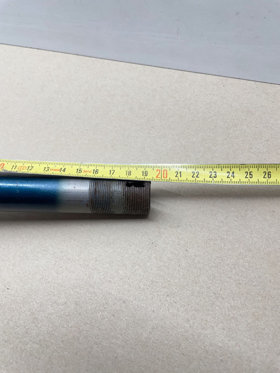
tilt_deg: -57.3
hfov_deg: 53.1
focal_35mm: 26
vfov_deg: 67.3
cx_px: 140
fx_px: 280
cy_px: 186
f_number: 1.6
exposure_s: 1/100
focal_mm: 4.2
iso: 80
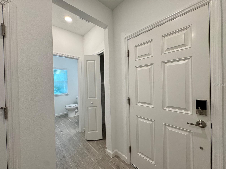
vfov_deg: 85.7
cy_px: 84
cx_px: 113
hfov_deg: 102.1
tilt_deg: +0.8
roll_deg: +1.6
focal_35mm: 14
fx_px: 91
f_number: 2.2
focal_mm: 2.22
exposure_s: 1/120
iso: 125
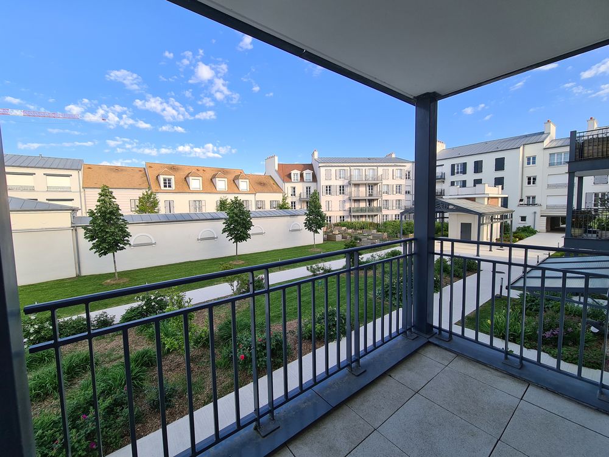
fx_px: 229
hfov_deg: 106.2
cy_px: 228
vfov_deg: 89.9
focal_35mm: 13
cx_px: 304
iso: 64
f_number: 2.2
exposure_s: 1/634
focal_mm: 2.22
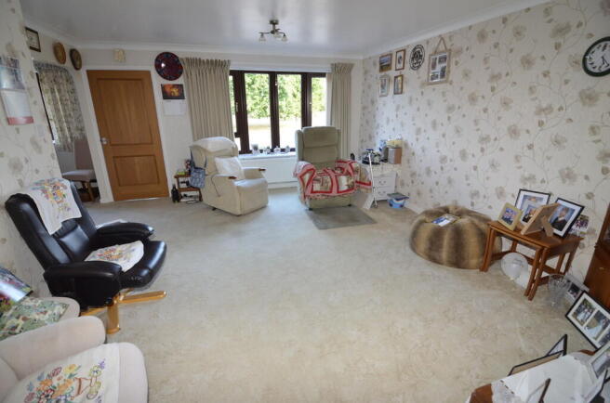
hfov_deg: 95.1
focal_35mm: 16
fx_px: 279
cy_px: 202
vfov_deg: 71.8
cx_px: 305
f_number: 4
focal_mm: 11
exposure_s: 1/60
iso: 900
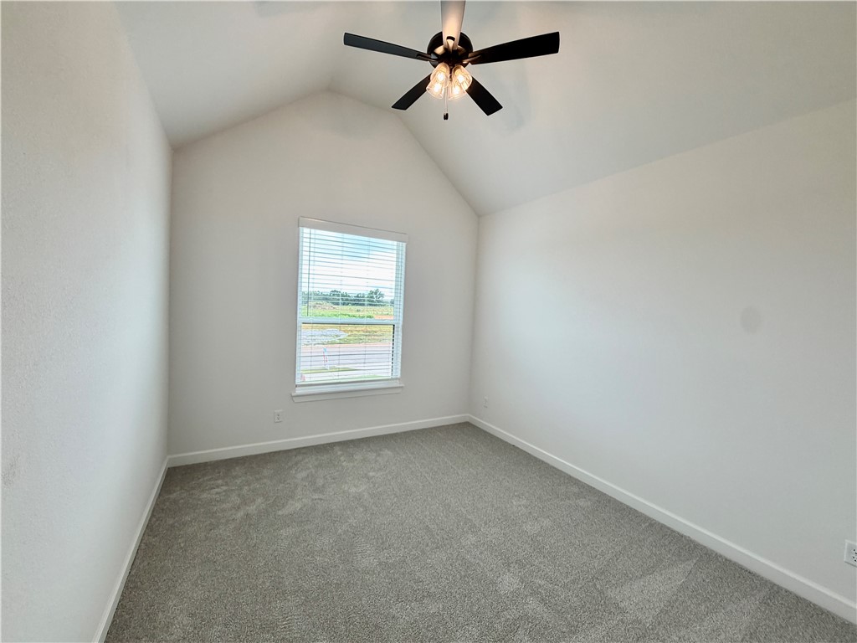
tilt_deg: -3.8
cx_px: 428
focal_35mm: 14
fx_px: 347
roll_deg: -3.9
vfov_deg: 85.7
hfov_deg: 102.1
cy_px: 322
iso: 64
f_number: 2.2
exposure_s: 1/121
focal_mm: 2.22
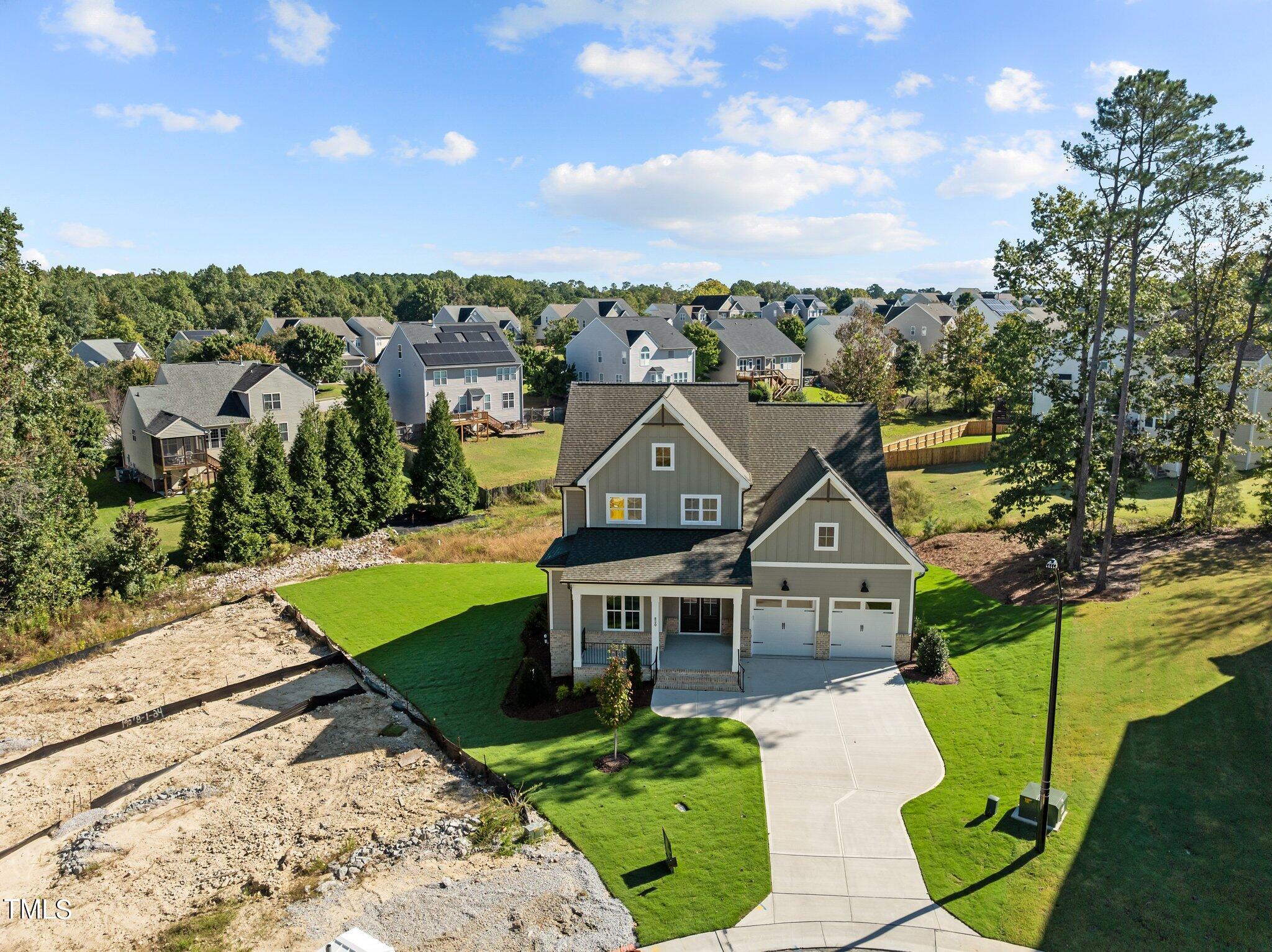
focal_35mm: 24
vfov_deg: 56.8
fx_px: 881
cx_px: 636
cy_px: 476
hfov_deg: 71.6
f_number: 2.8
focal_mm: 12.29
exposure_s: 1/500
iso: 140
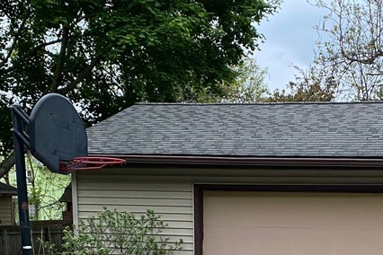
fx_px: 691
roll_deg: -1.2
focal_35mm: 65
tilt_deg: -10.1
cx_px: 291
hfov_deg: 30.4
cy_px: 324
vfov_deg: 19.4
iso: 400
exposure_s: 1/60
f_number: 1.8
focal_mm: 4.25
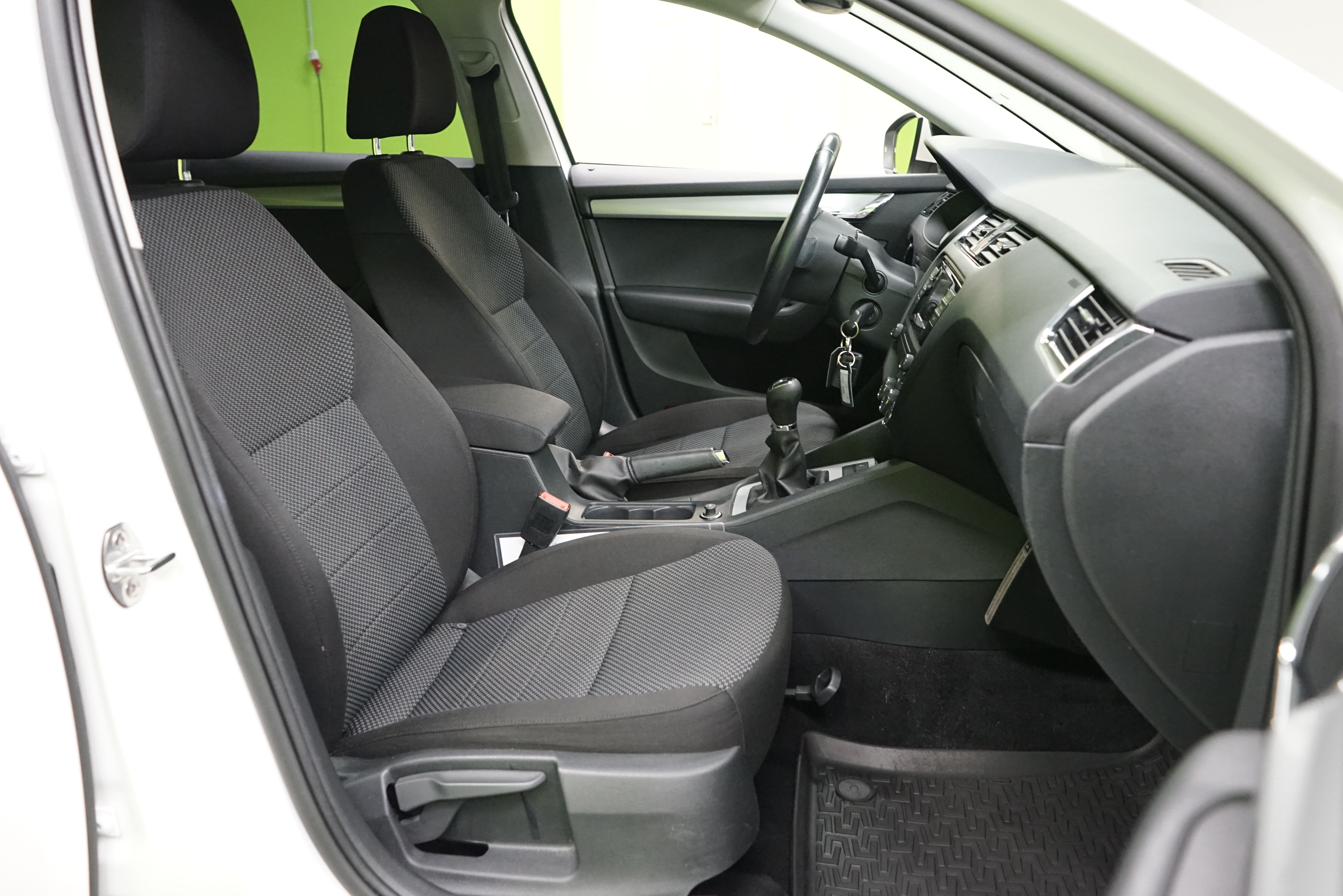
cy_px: 448
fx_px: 1044
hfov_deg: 65.5
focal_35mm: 28
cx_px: 672
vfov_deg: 46.4
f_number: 5
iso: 4000
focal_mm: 28
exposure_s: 1/50
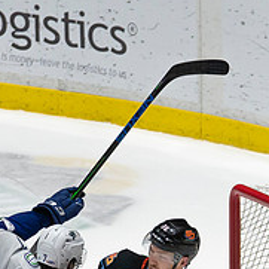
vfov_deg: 2.4
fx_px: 6357
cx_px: 259
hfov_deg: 2.4
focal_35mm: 723
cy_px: 419
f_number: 4
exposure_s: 1/800
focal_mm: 146
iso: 1250
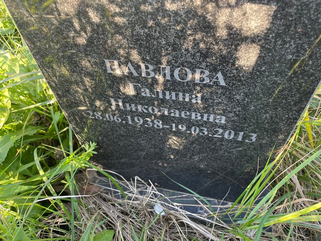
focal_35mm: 26
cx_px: 160
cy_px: 120
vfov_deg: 53.1
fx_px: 241
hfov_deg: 67.3
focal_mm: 4.2
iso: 80
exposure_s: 1/121
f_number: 1.6
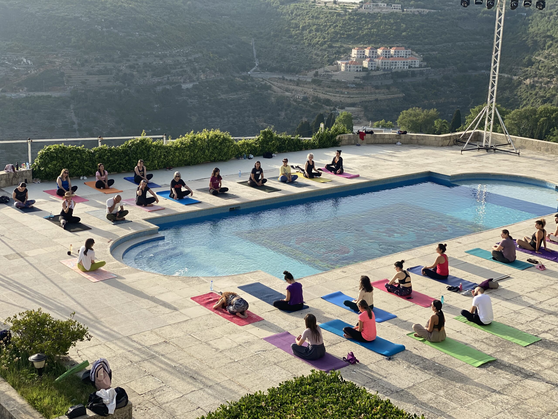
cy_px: 210
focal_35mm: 52
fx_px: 838
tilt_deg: -14.4
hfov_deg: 36.8
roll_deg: -2.4
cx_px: 279
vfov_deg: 28.0
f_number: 2
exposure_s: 1/737
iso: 20
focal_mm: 6
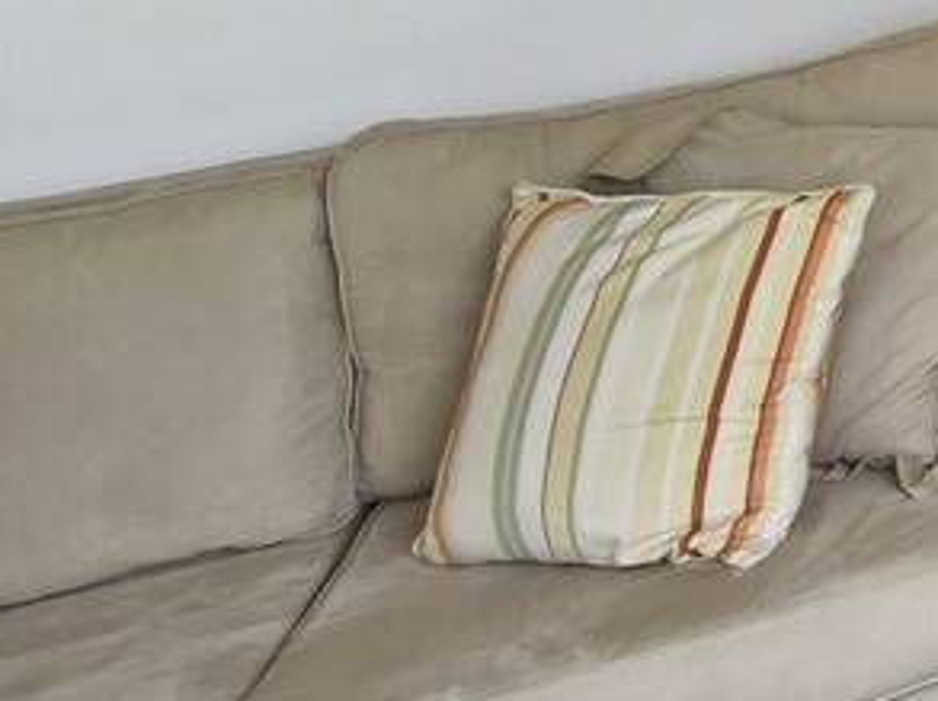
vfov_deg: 20.0
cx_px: 1972
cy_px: -326
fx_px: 1732
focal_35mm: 64
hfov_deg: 17.9
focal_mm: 1.74
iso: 80
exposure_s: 1/120
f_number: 2.2
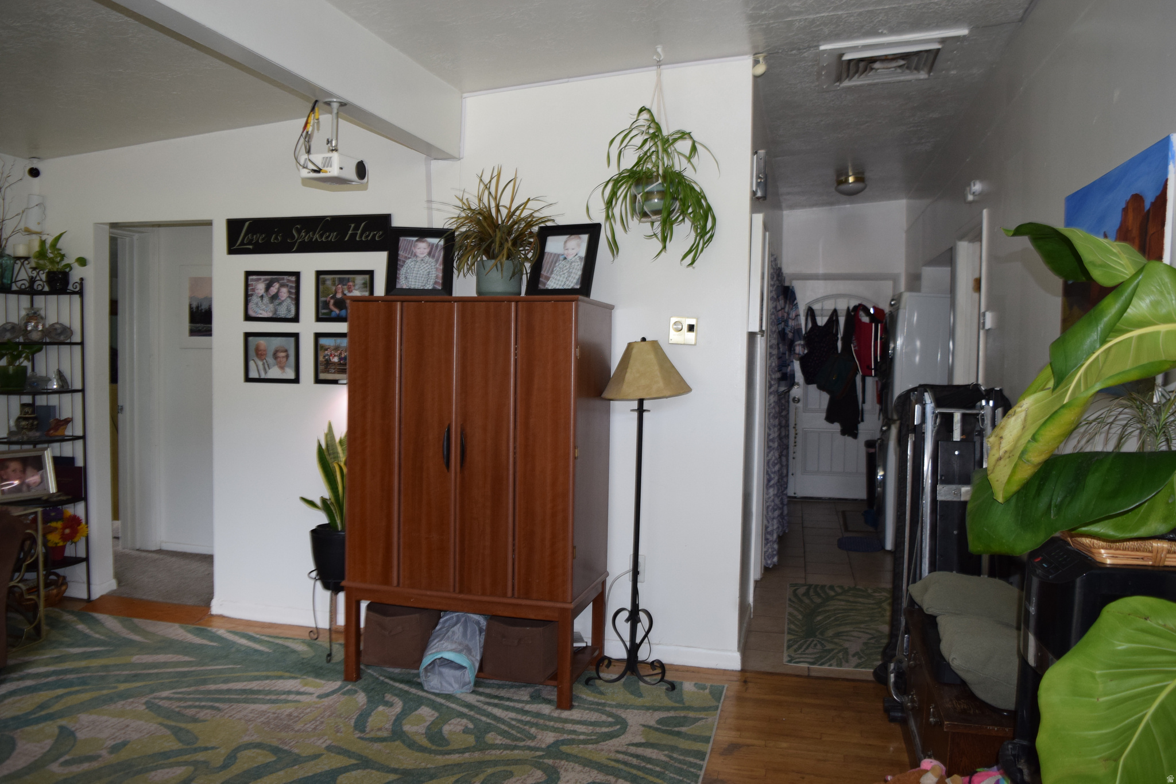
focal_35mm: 27
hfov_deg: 67.4
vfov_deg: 47.9
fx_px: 882
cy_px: 392
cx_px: 588
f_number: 4
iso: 800
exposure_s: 1/60
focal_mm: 18
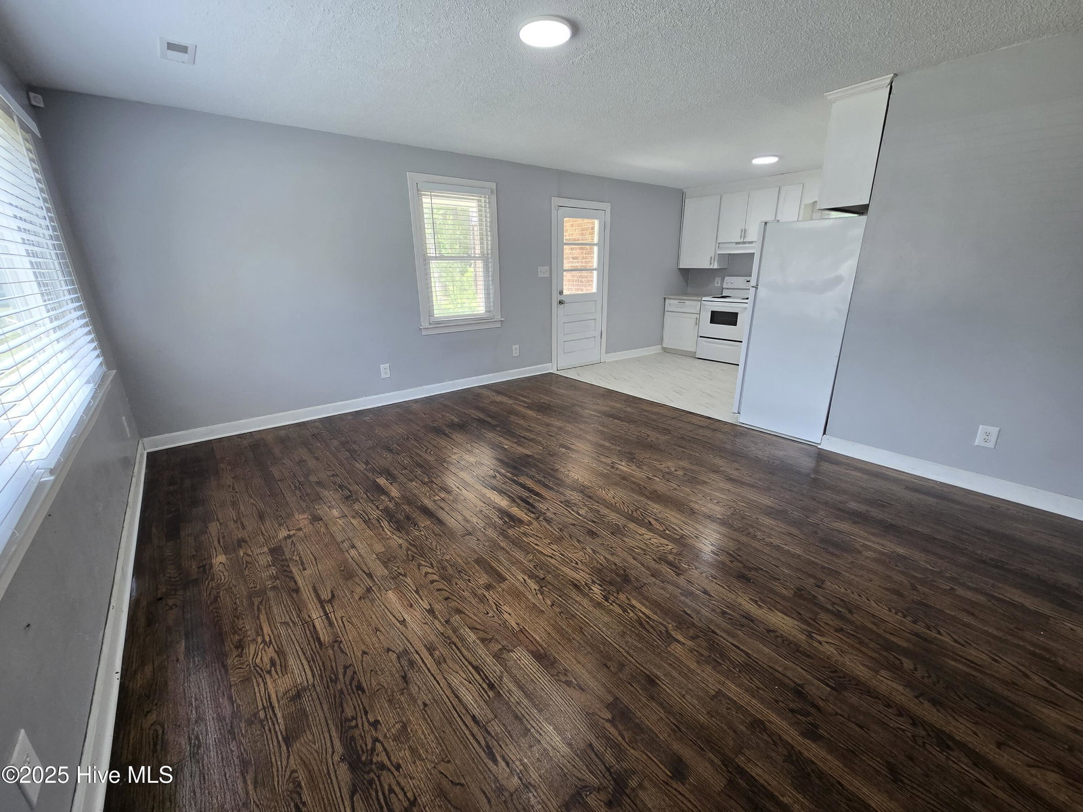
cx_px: 542
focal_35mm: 13
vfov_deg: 89.9
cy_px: 406
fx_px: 407
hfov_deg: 106.2
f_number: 2.2
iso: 125
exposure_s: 1/100
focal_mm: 2.2
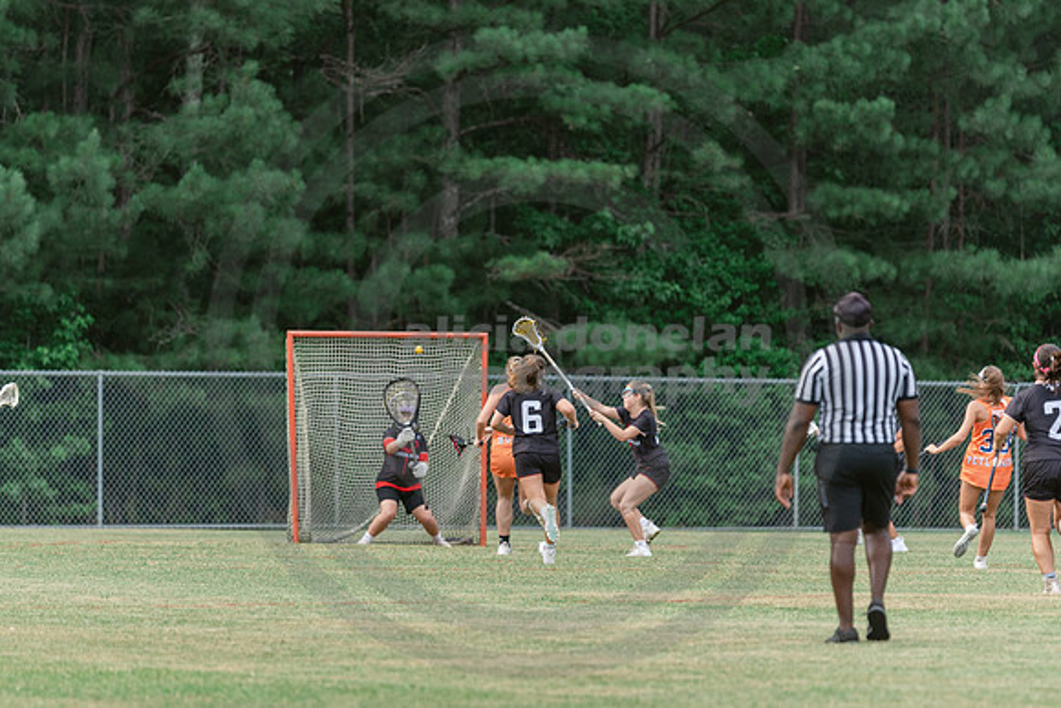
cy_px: 308
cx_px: 534
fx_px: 8895
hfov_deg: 6.8
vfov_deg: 4.6
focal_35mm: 302
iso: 250
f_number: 2.8
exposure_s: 1/500
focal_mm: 200
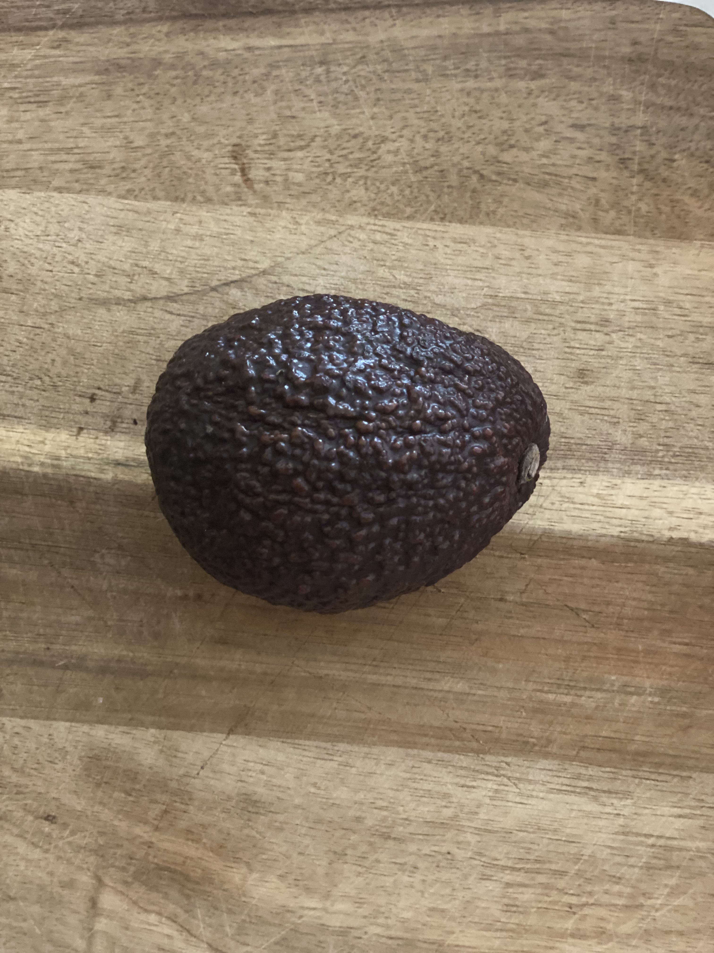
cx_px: 357
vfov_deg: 36.8
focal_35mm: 52
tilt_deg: -85.3
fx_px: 1430
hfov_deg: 28.0
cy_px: 476
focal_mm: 6
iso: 500
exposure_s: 1/15
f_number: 2
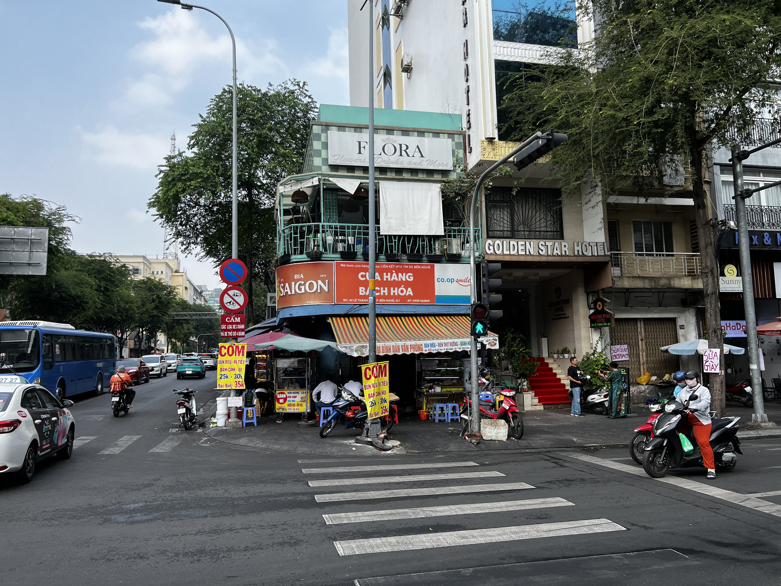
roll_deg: +1.9
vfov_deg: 53.1
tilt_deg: +6.5
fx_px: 587
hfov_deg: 67.3
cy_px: 293
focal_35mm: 26
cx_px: 390
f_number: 1.5
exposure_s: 1/1724
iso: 50
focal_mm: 5.7
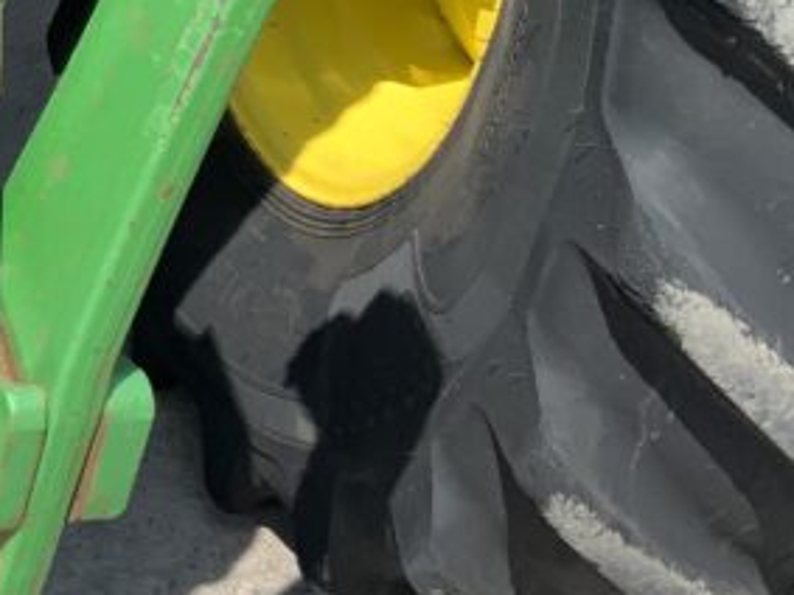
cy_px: 65
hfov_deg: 17.1
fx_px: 2407
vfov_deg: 14.0
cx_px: -368
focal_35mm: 105
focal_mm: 3
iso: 16
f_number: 1.8
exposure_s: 1/804
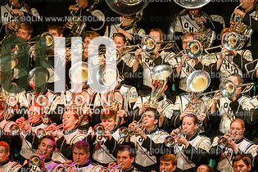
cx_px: 58
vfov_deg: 3.7
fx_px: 2637
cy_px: 76
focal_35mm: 368
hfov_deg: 5.6
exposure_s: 1/500
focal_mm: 200
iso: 5000
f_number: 4
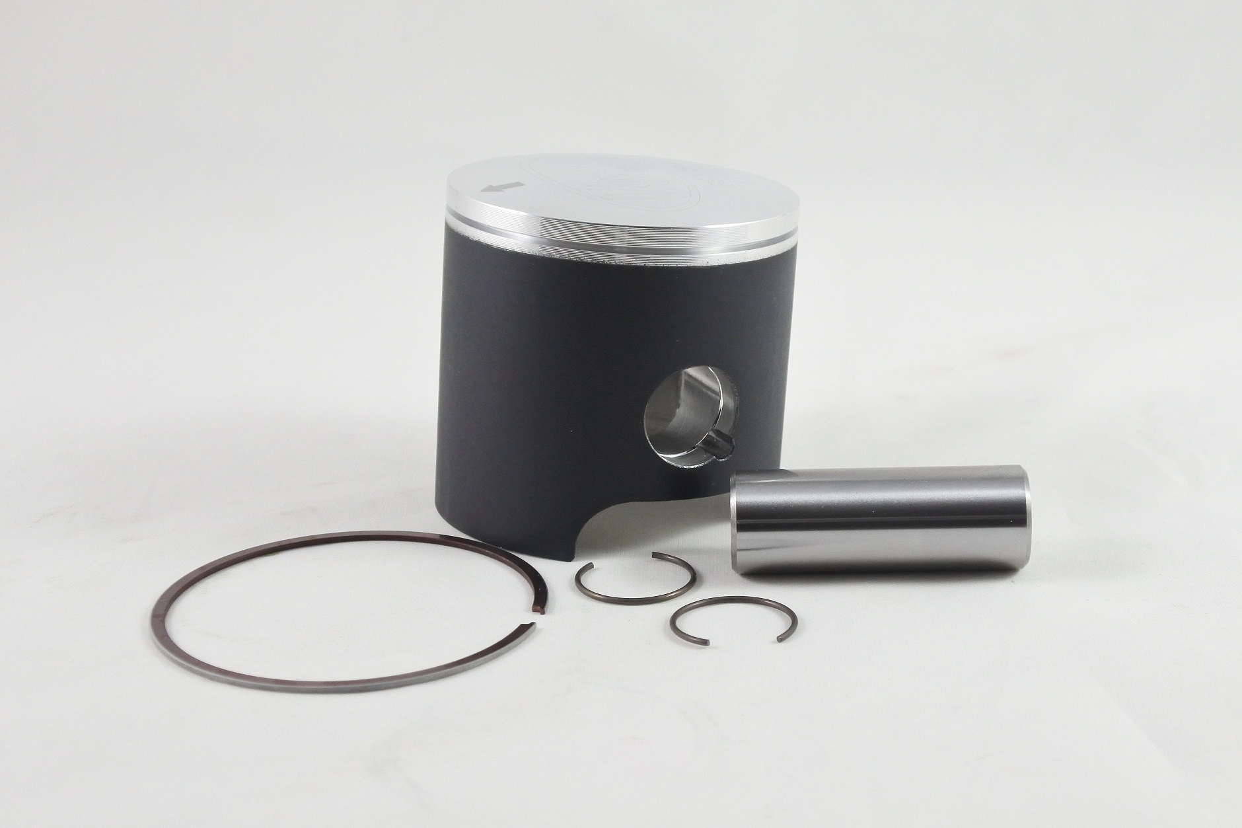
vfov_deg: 28.6
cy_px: 414
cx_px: 621
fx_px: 1621
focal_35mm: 47
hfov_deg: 41.9
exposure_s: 1/125
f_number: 4.5
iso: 640
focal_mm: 17.6
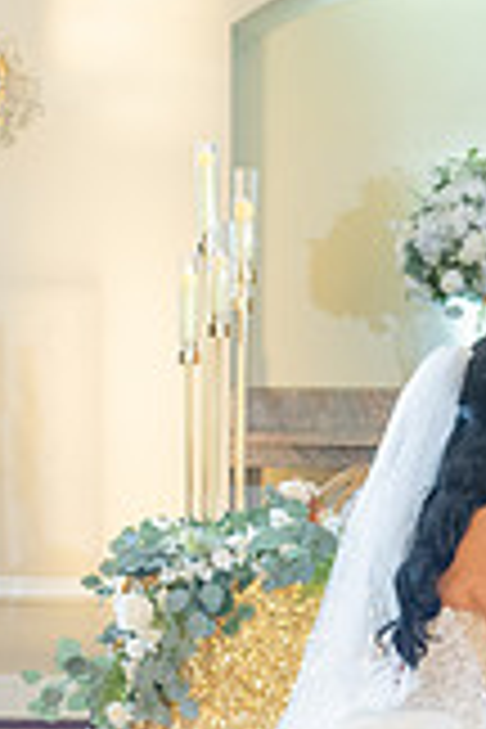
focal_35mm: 158
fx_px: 3199
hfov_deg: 8.7
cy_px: 819
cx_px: 376
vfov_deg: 12.7
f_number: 4
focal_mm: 38
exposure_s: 1/80
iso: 800
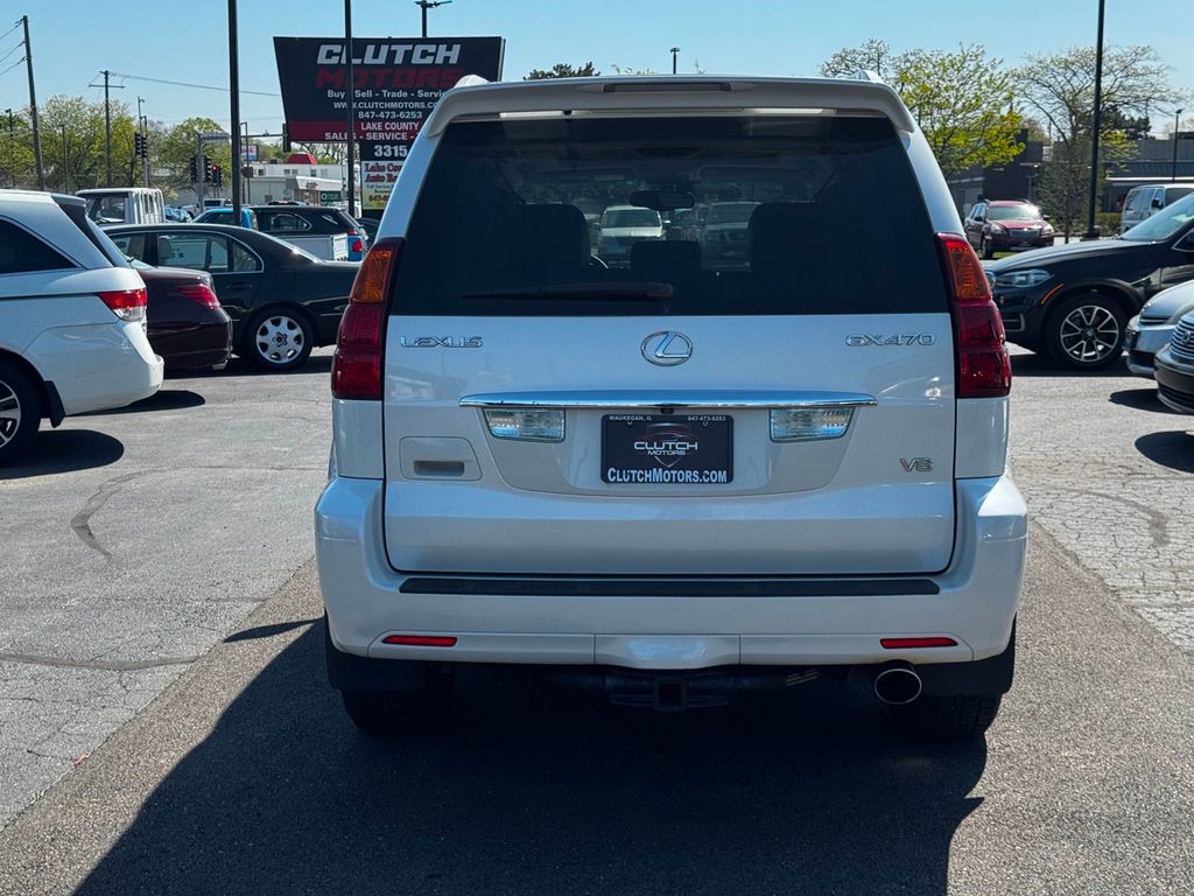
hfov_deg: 39.7
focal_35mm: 48
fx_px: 1656
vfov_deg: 30.3
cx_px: 597
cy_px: 448
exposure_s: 1/2833
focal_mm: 6.76
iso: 64
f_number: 1.78
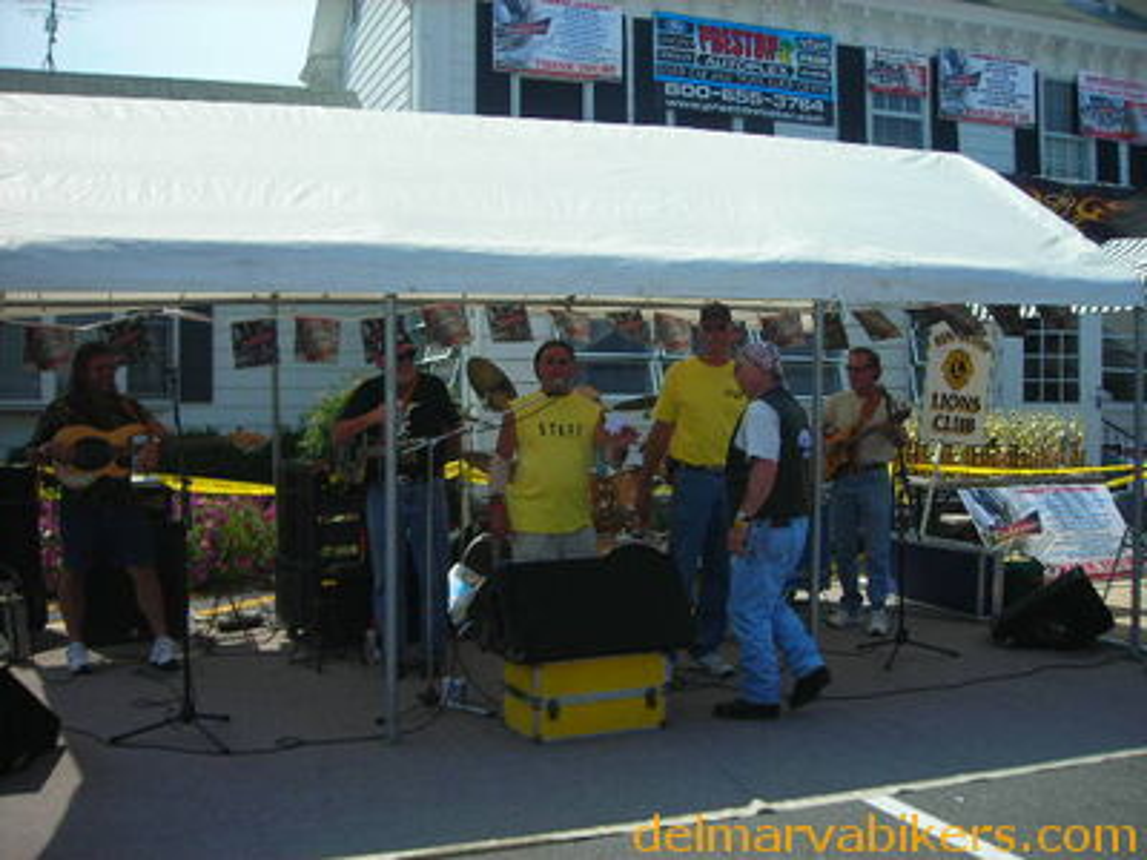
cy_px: 430
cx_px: 574
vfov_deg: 37.7
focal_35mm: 38
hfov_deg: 49.0
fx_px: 1259
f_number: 6.4
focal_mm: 6.3
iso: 50
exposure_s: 1/180
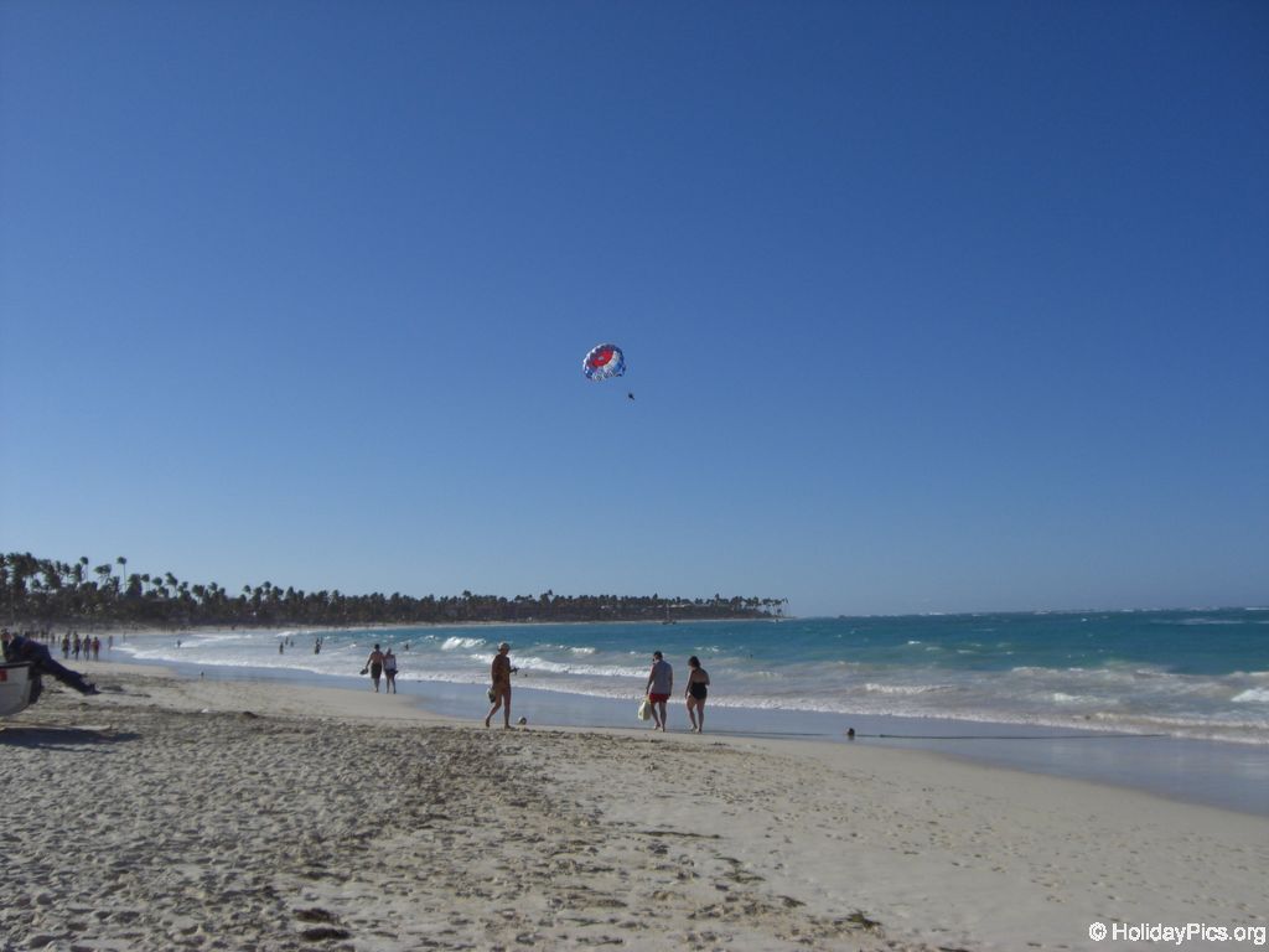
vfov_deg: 37.7
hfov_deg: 49.0
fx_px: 1393
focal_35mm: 38
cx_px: 634
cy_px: 476
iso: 64
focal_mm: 6.2
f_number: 8
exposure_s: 1/400
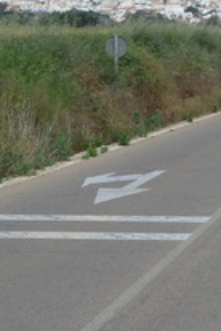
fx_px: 1390
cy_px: 84
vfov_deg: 13.6
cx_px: 91
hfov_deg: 9.1
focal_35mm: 151
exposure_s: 1/640
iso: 125
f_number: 5.3
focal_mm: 10.7
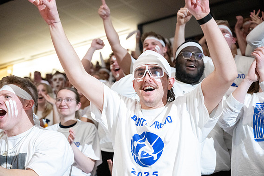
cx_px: 131
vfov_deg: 21.6
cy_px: 88
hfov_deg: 31.9
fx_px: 462
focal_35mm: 63
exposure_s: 1/500
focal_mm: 62
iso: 10000
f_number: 4
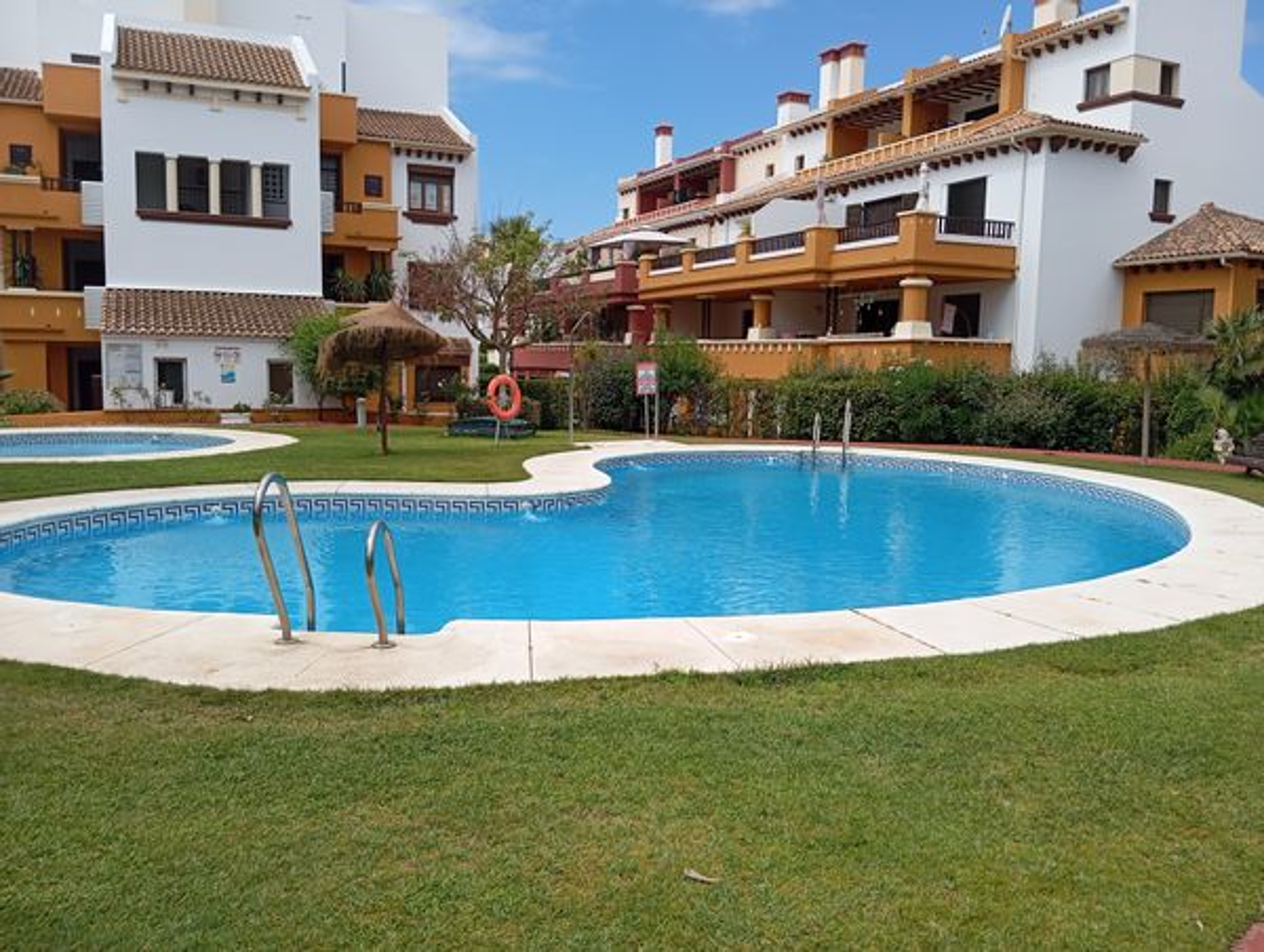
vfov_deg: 49.9
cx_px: 632
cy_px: 476
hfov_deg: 63.4
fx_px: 1024
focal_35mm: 28
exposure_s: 1/669
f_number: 1.8
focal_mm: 4.22
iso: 105
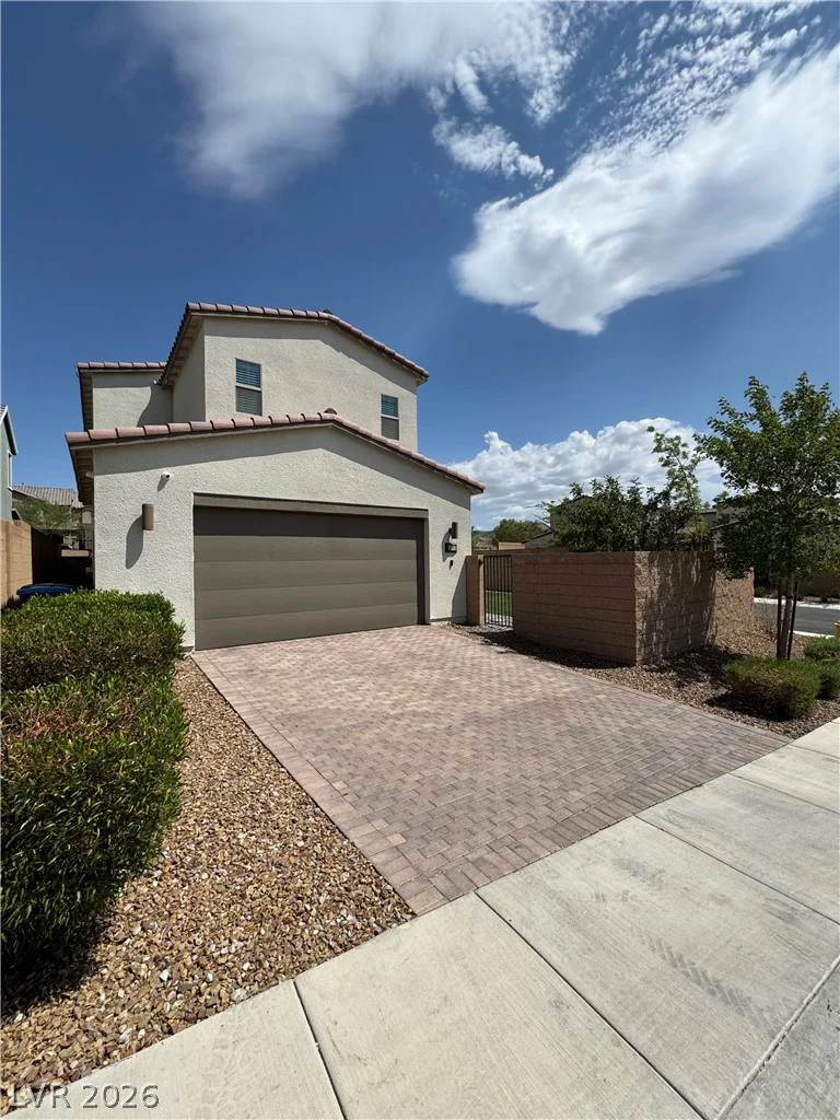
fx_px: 453
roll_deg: +0.8
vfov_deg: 102.1
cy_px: 560
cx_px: 420
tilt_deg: -0.4
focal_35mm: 14
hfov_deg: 85.7
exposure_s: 1/3247
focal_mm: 2.22
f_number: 2.2
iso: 50
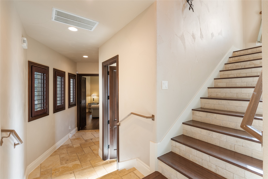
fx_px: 127
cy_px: 90
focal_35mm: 17
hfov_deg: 93.3
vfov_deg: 70.5
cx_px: 134
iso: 400
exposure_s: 1/8
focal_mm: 17
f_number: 8
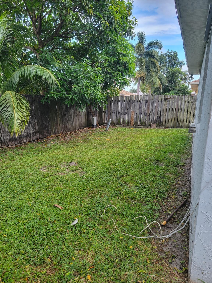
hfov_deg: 56.8
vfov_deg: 71.6
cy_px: 142
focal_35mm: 24
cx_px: 106
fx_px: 196
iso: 50
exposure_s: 1/120
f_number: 1.8
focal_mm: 6.7
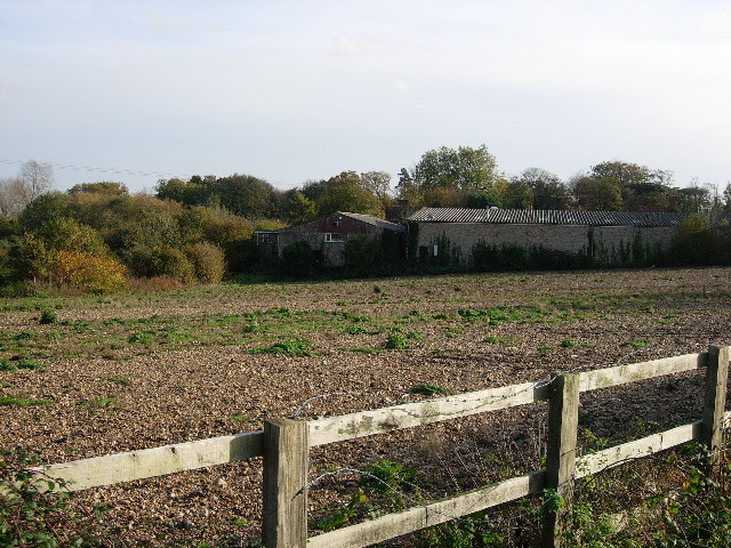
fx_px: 1077
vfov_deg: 28.6
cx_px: 366
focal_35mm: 51
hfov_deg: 37.5
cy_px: 274
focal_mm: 10.6
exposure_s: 1/683
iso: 64
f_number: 3.2
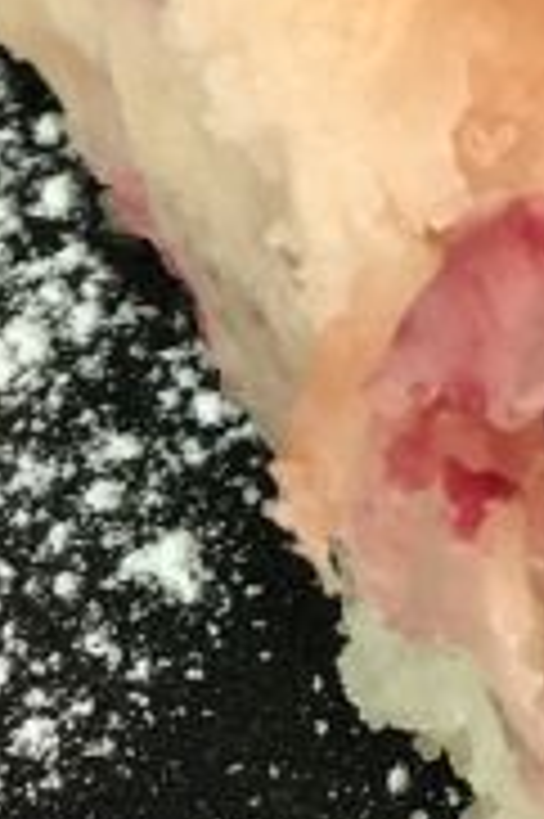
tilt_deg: -46.6
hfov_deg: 5.1
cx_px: 836
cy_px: -236
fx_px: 6018
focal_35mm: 265
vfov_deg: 7.7
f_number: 2.8
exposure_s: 1/30
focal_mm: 6.6
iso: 160
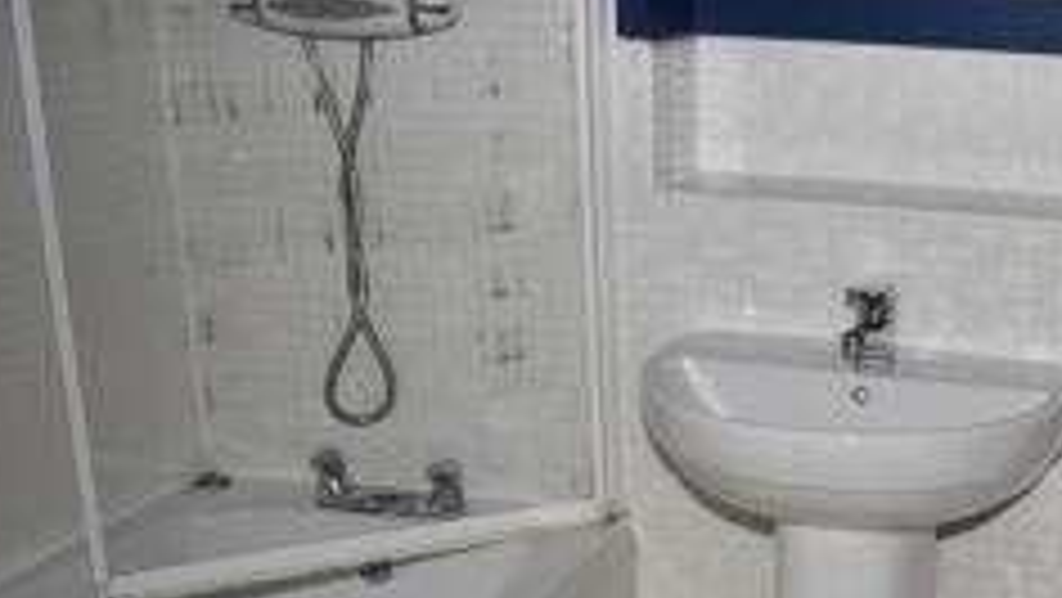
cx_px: 999
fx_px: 1606
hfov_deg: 34.1
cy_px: 560
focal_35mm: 57
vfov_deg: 20.6
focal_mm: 18
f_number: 4
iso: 560
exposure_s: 1/60
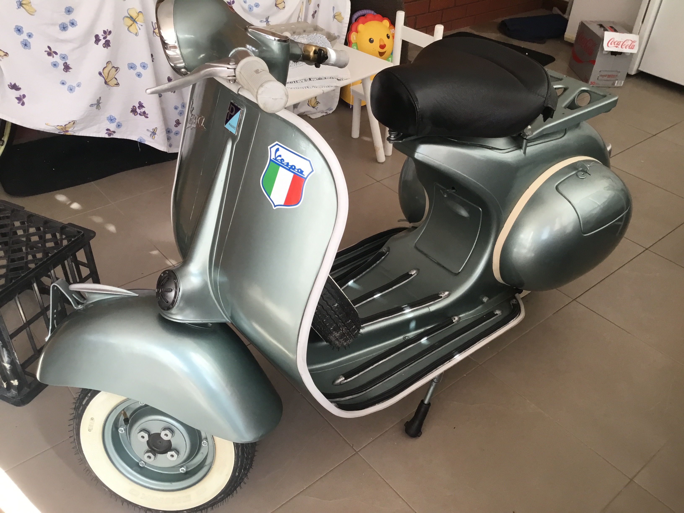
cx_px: 342
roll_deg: -1.7
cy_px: 256
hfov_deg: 58.4
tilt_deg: -36.3
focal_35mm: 31
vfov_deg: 45.4
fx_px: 613
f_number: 2.4
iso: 40
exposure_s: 1/33
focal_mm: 3.3
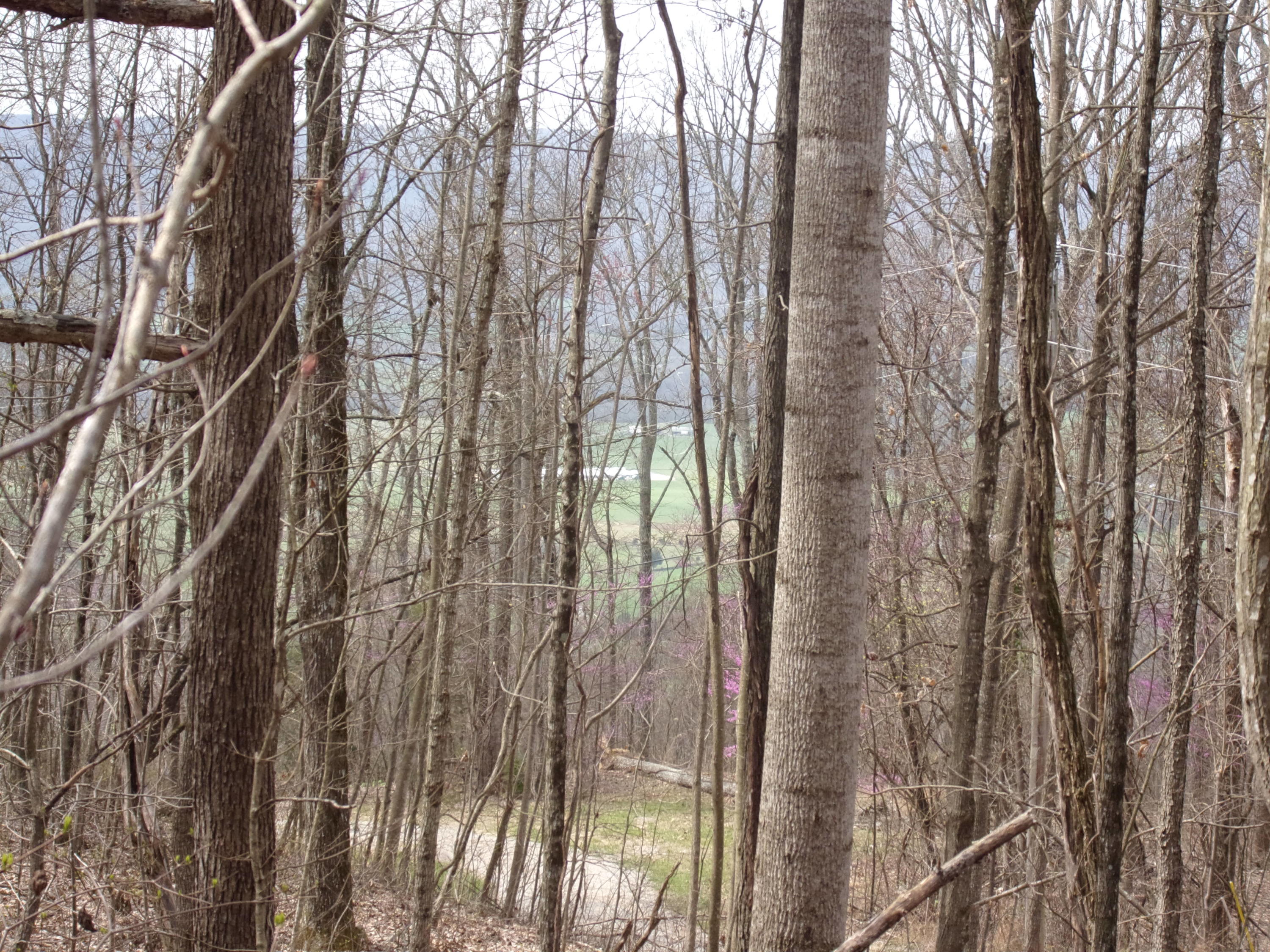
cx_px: 635
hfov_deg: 25.7
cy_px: 476
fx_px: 2788
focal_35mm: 76
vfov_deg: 19.4
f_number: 4.7
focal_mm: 13.6
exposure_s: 1/170
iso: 80
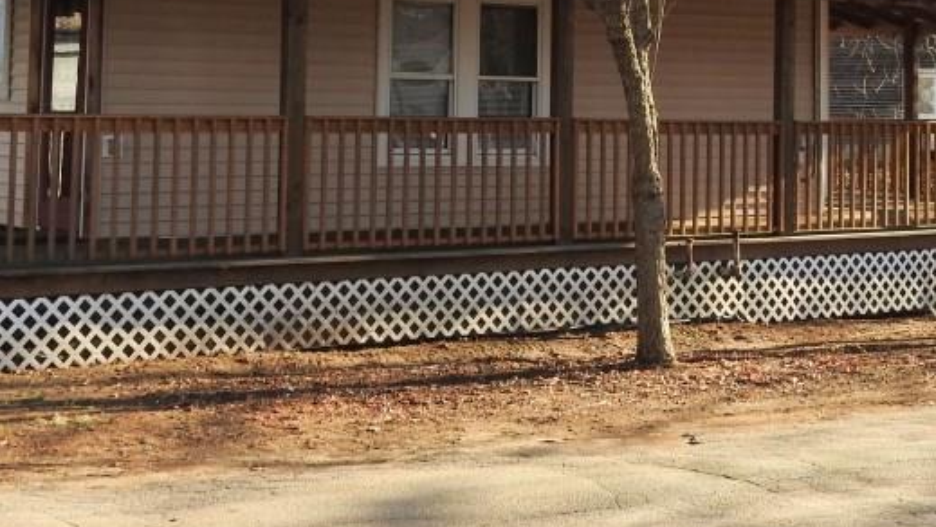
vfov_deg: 16.5
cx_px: 505
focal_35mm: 71
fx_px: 1762
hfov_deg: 29.7
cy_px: -58
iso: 100
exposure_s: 1/200
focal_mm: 5.9
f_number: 3.6
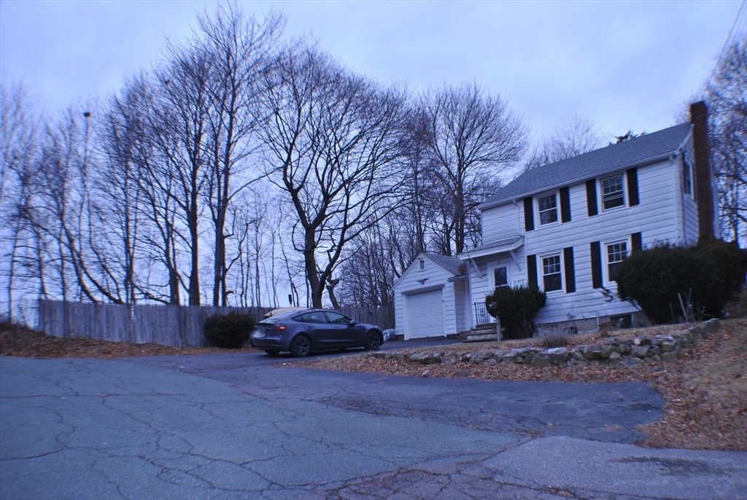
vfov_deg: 37.0
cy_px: 250
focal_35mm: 36
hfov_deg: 53.1
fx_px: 748
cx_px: 374
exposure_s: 1/100
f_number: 4
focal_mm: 24
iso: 100
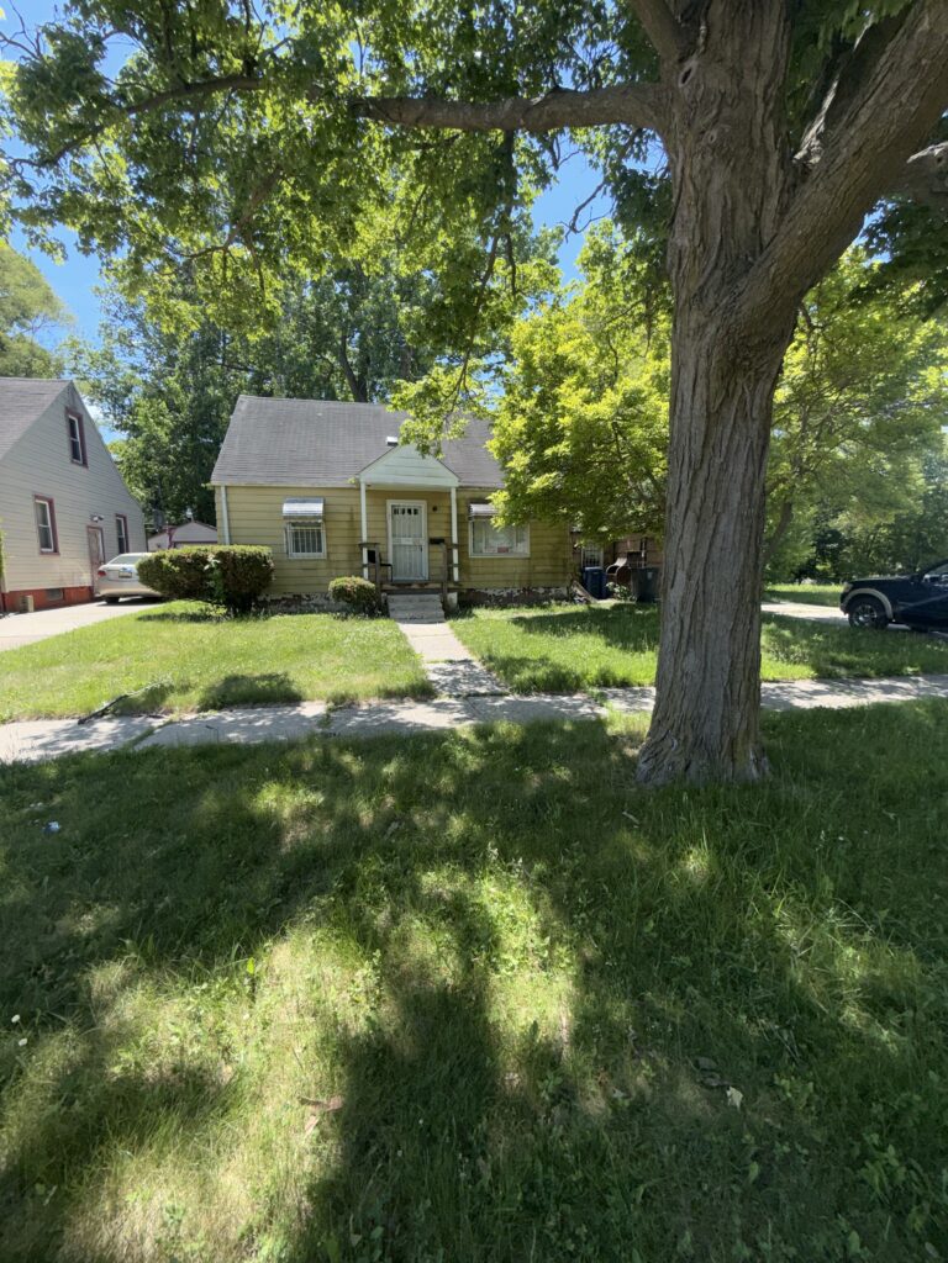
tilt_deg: -5.5
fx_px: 511
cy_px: 632
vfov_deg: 102.1
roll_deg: +0.0
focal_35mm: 14
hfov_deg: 85.7
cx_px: 474
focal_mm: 2.22
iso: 16
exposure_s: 1/411
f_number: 2.2
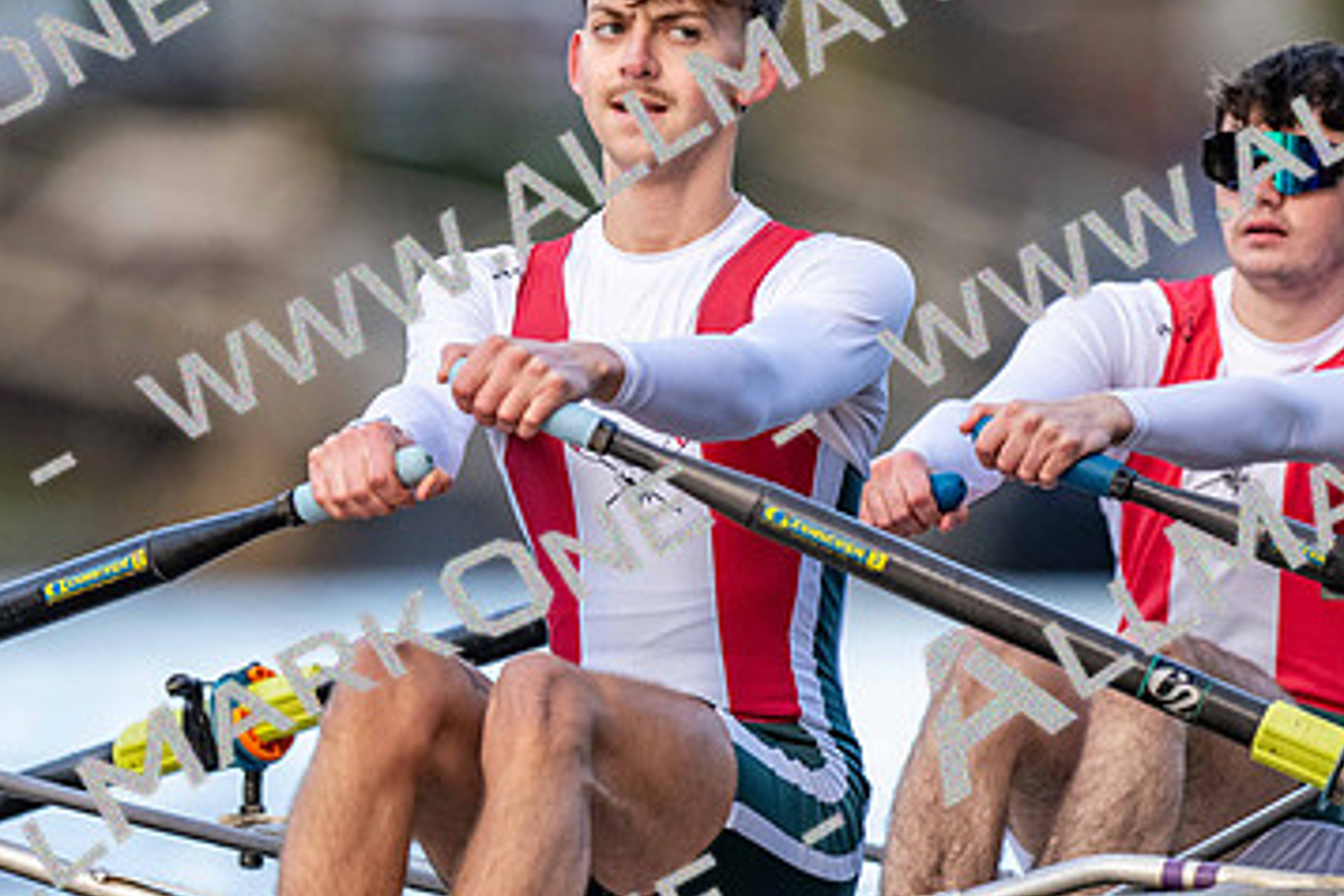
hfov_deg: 2.1
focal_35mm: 974
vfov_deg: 1.4
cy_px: 450
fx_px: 36360
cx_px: 602
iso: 2000
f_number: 4
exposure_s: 1/2500
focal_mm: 600
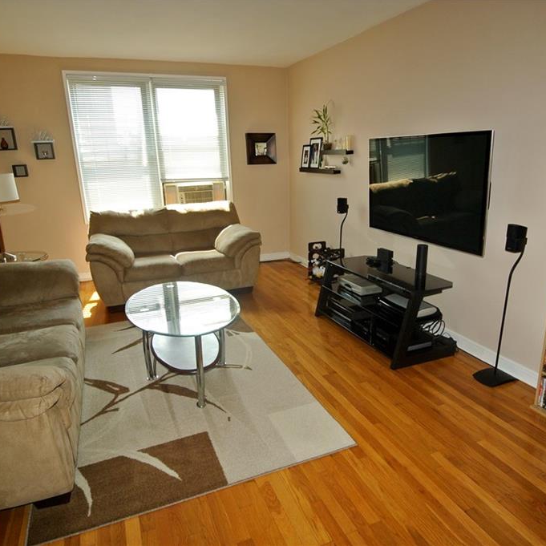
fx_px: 410
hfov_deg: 67.1
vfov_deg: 67.3
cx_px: 297
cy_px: 273
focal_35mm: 23
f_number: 3.5
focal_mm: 6.7
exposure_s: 1/60
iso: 140
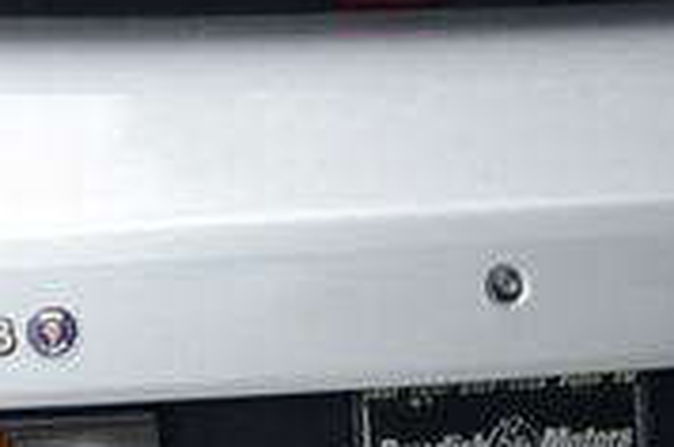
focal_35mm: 108
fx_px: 2018
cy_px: 235
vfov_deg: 12.6
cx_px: 204
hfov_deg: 18.9
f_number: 6.3
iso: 200
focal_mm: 20
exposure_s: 1/160
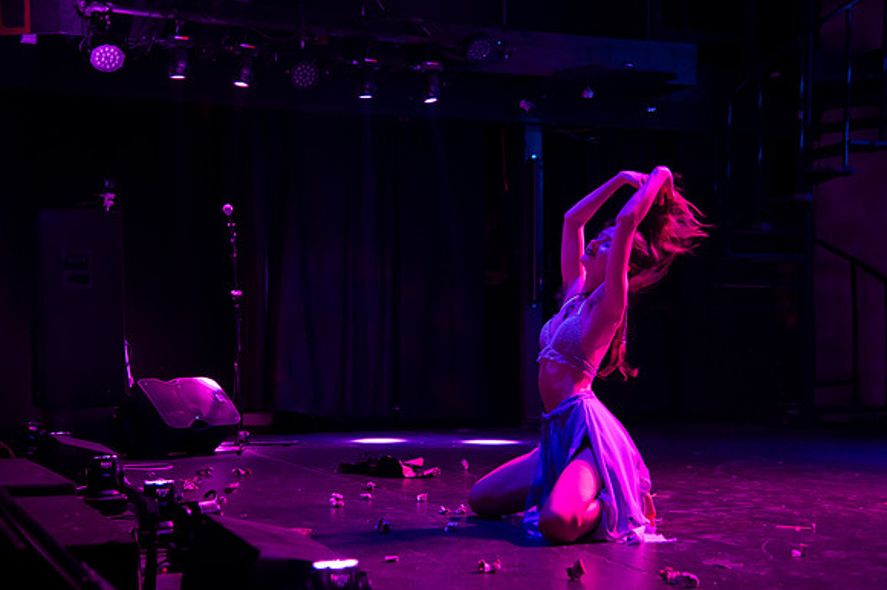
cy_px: 295
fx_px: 1338
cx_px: 443
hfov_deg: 36.7
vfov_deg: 24.9
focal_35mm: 54
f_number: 4
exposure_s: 1/30
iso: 8000
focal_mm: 52
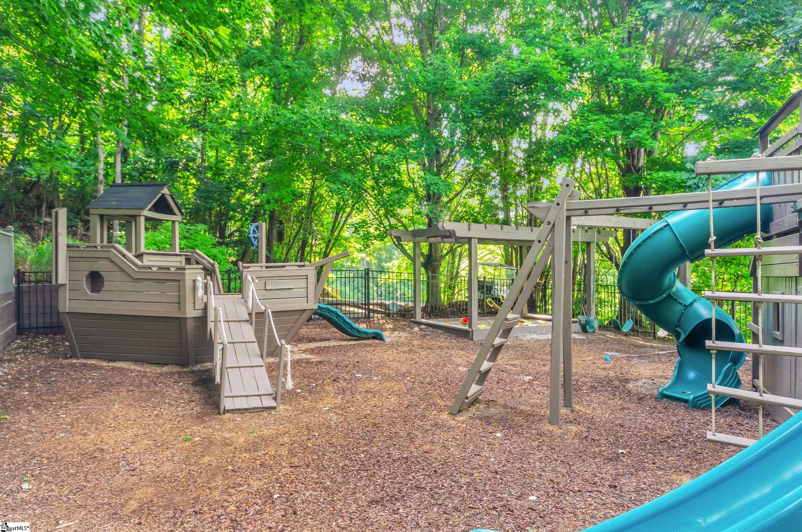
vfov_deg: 52.9
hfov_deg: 73.9
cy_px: 266
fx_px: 534
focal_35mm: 24
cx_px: 401
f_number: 9
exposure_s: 1/6
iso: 250
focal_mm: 16
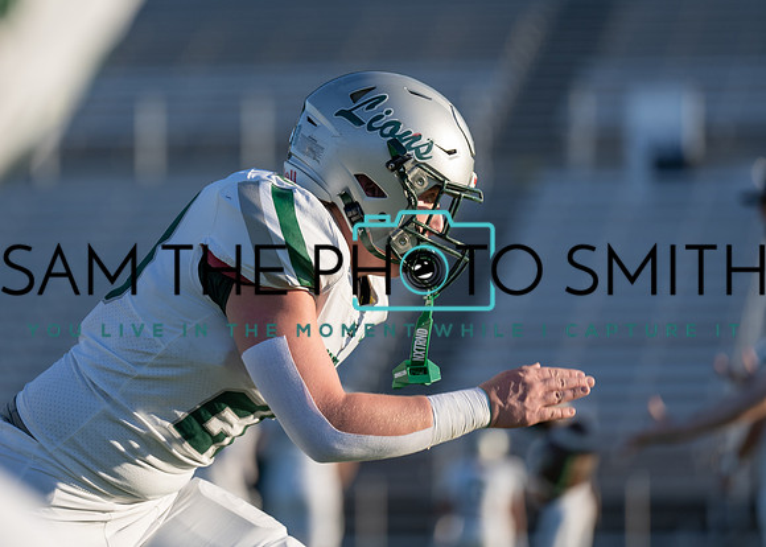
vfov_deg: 5.7
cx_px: 278
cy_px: 217
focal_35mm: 253
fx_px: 5496
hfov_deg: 8.0
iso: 100
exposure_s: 1/1250
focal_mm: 185
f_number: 2.8
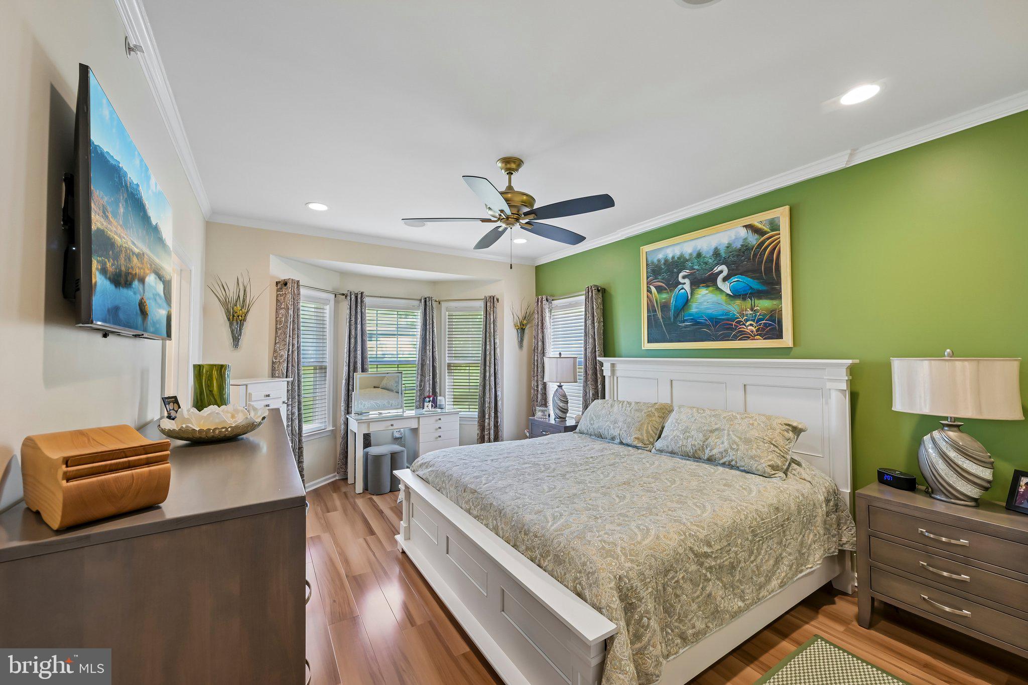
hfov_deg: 104.3
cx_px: 514
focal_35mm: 14
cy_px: 342
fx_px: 400
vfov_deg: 81.2
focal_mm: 14
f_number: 8
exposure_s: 1/5
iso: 400
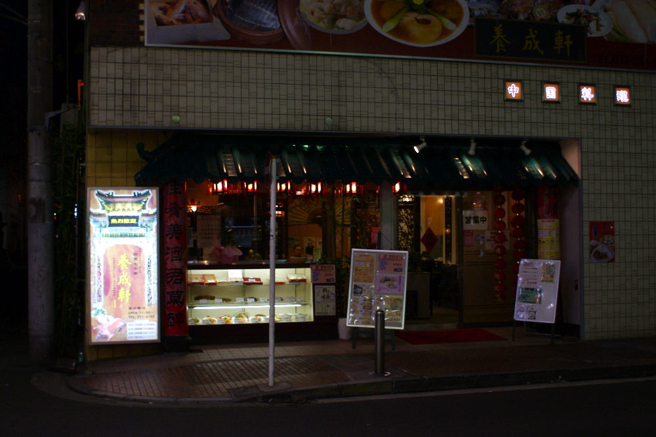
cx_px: 328
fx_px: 656
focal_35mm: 36
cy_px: 218
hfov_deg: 53.1
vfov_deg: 36.8
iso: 250
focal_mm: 24
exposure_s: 1/40
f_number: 4.5
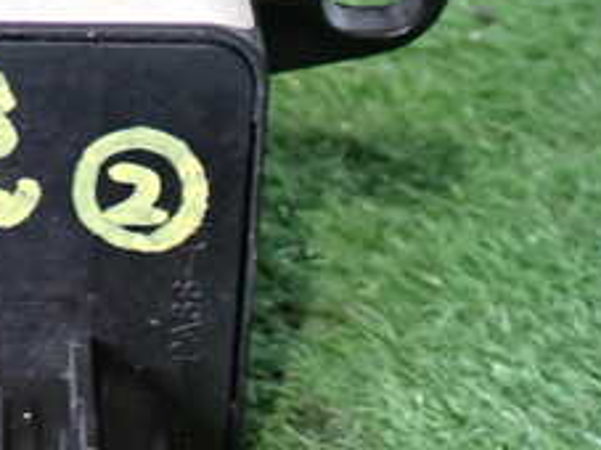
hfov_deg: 11.1
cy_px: 241
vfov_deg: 8.4
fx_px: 3071
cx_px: -8
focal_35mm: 177
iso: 800
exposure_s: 1/20
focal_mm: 11.88
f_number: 3.8
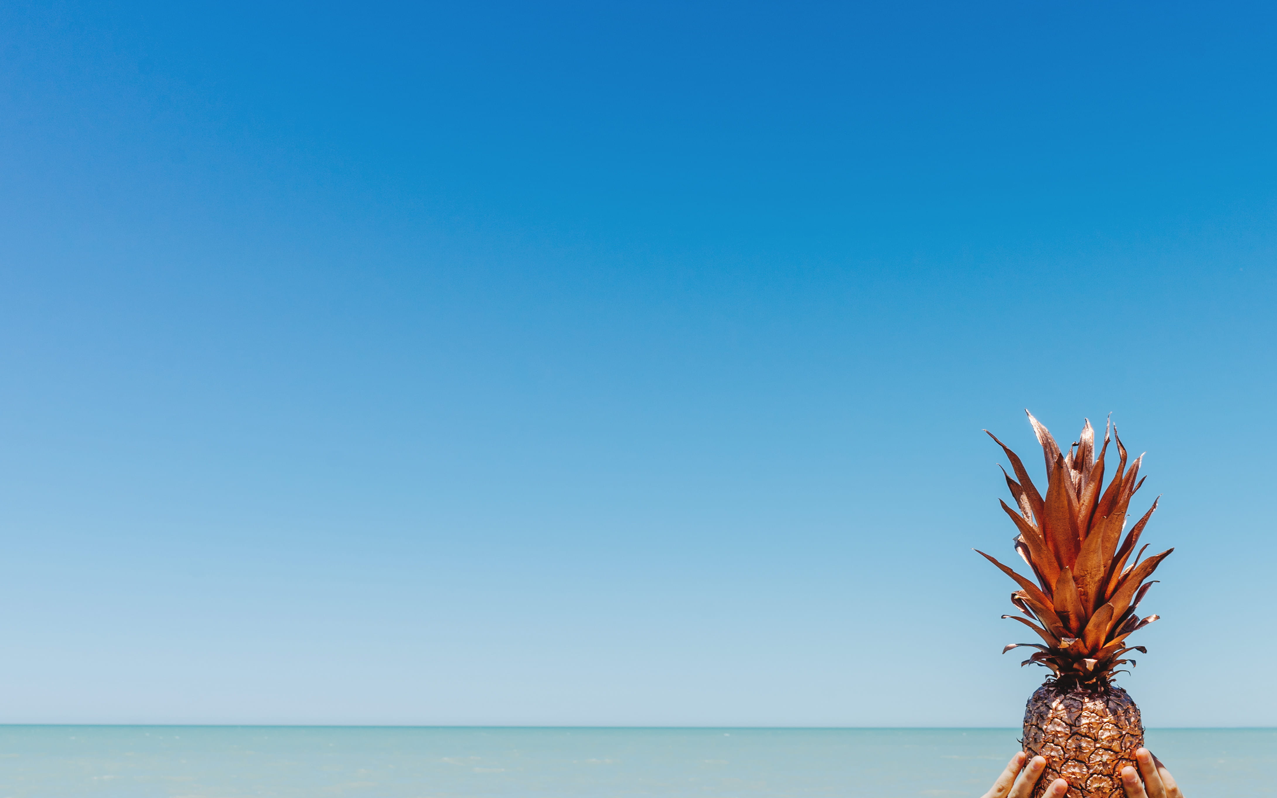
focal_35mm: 39
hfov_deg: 50.0
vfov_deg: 32.7
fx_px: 1357
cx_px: 784
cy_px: 460
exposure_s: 1/320
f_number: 9
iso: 100
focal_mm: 28
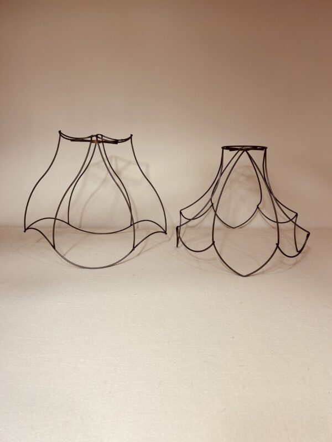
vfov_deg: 67.3
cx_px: 166
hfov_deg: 53.1
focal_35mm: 26
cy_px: 221
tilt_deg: -16.2
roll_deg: +1.8
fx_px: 332
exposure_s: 1/256
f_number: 1.5
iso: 40
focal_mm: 5.7
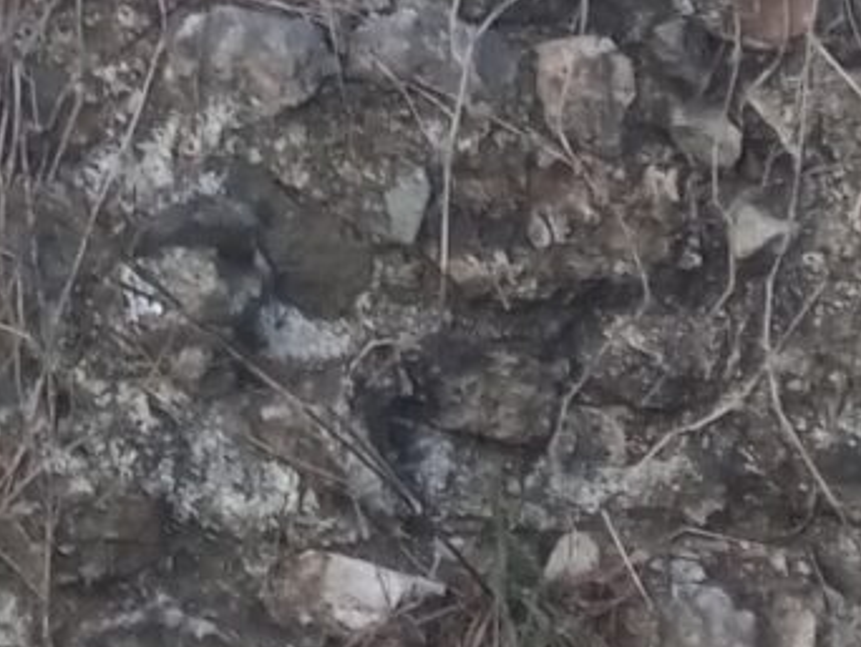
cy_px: -934
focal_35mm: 202
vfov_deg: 6.9
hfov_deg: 9.4
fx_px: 5028
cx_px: -526
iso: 40
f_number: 1.8
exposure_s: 1/151
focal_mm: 3.94
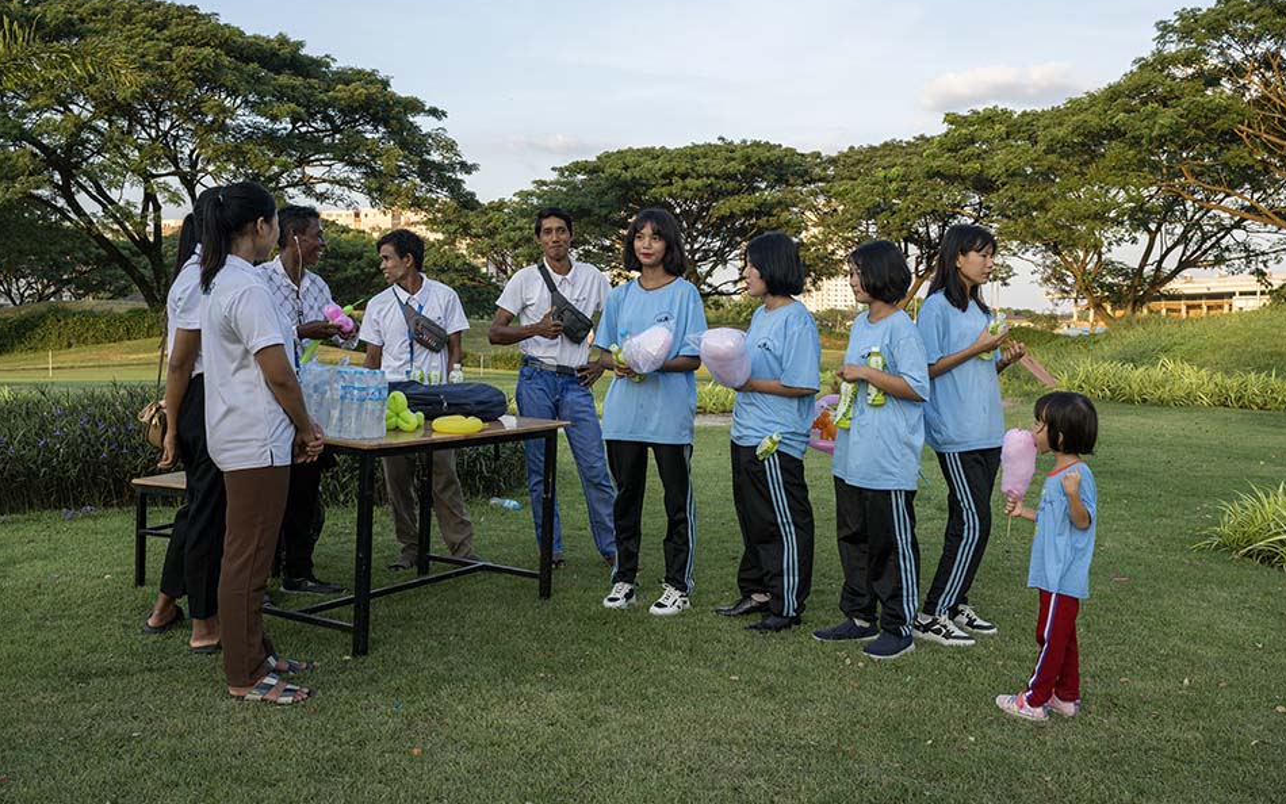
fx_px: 1227
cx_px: 643
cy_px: 393
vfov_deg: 36.3
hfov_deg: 55.3
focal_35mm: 35
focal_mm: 34
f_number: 7.1
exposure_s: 1/250
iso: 360
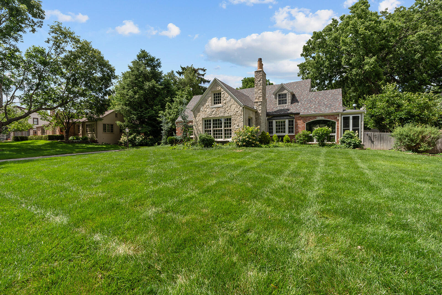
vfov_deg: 73.8
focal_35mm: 16
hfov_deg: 96.7
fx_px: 196
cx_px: 221
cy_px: 148
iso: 200
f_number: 18
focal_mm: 16
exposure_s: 1/125
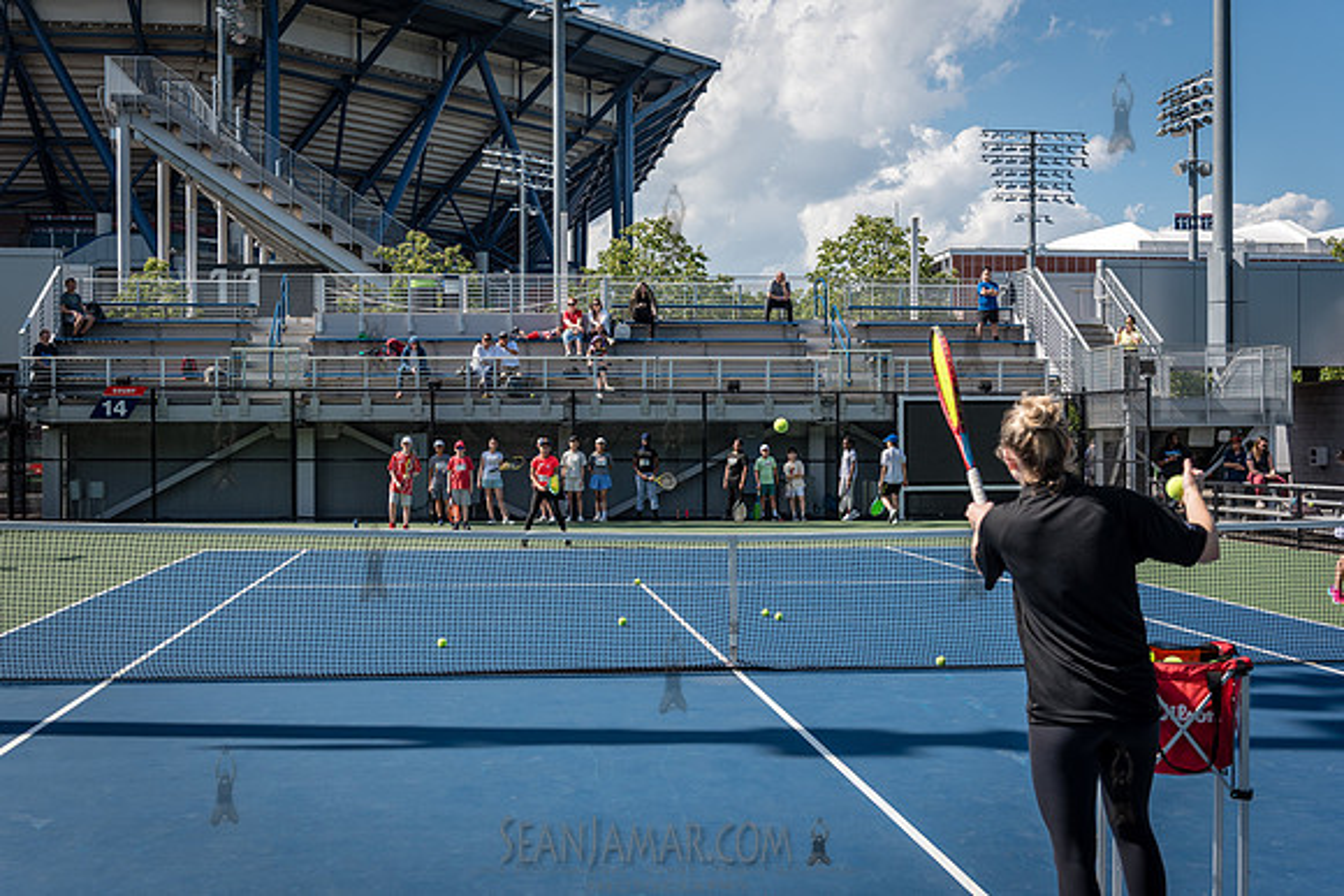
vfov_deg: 32.3
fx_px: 1546
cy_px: 448
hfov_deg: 47.0
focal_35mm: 41
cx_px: 672
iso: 200
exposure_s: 1/1250
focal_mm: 40
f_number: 4.5
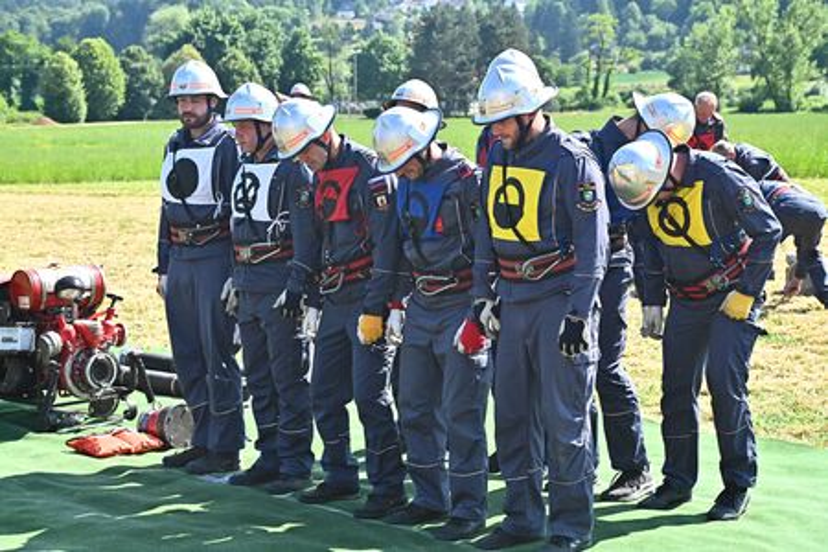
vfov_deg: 16.1
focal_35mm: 85
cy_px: 276
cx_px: 414
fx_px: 1955
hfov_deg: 23.9
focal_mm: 85
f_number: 9
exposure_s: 1/1600
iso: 1600
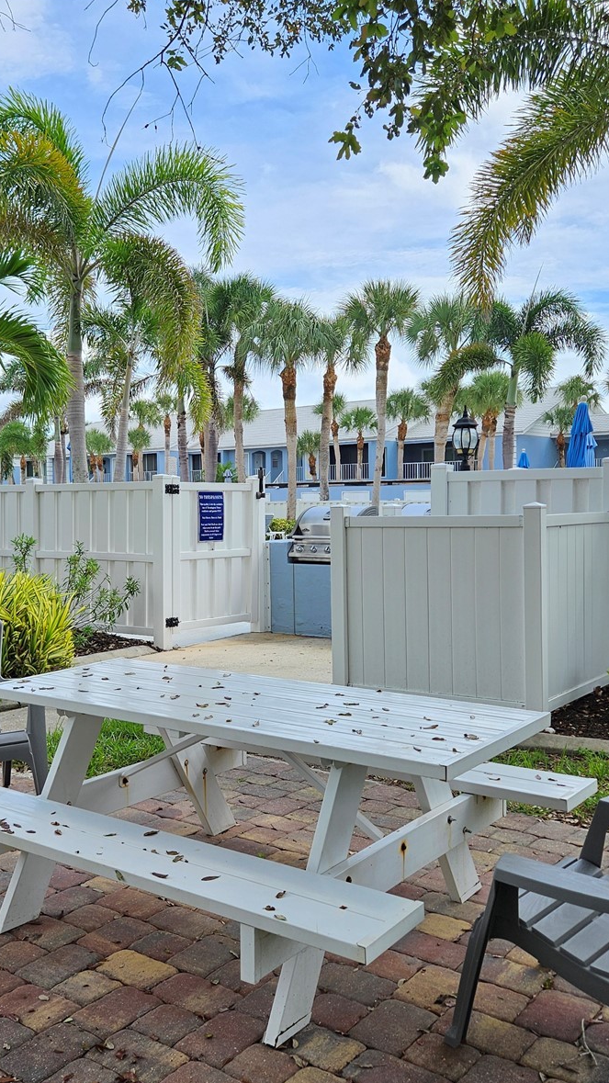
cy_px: 545
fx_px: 976
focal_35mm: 34
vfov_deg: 58.0
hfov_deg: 34.4
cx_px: 210
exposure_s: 1/1182
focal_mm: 5.4
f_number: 1.8
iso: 25
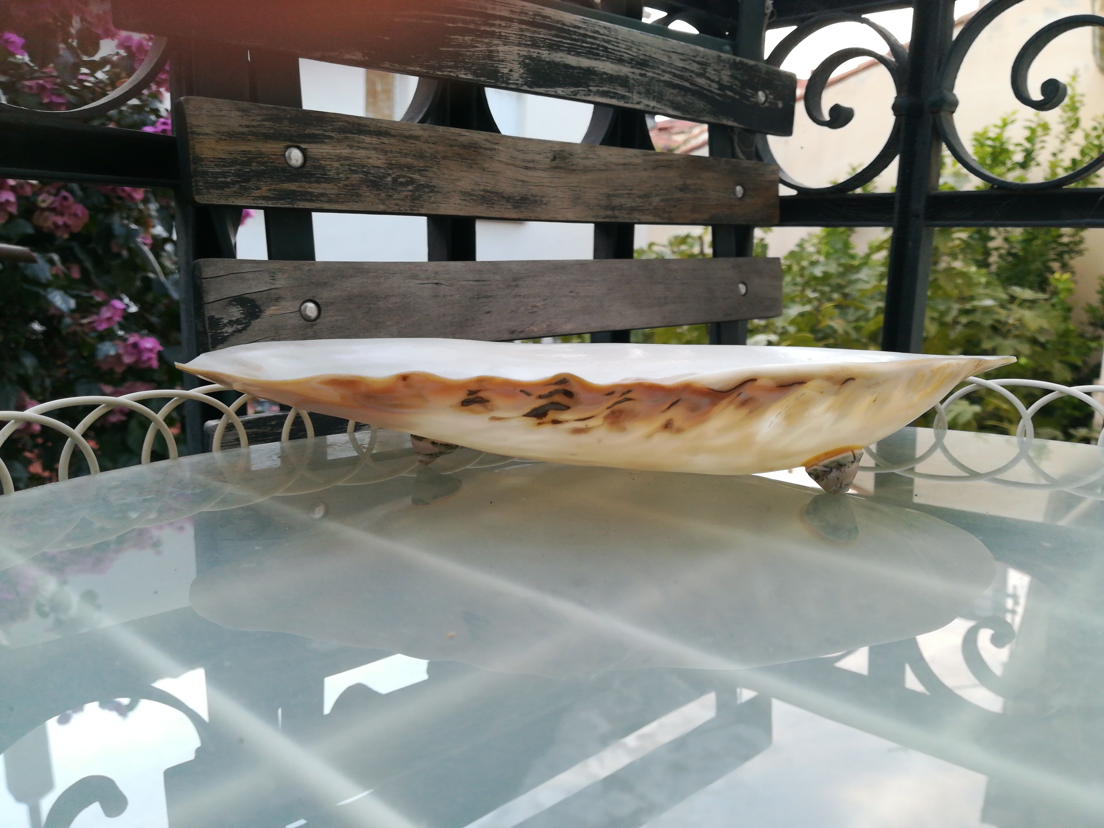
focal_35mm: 26
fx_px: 829
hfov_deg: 67.3
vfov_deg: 53.1
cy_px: 414
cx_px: 552
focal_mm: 3.83
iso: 125
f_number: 2.2
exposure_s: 1/30
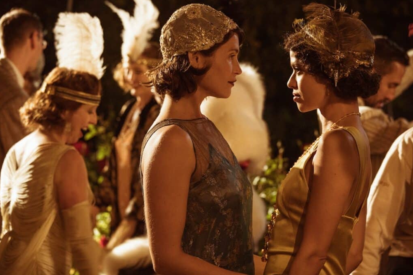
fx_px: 1342
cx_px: 208
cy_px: 137
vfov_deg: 11.7
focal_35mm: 117
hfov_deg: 17.5
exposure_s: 1/100
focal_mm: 116
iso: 4000
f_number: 5.6
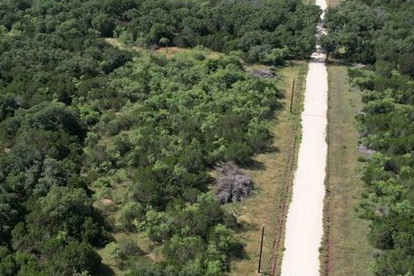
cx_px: 132
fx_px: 564
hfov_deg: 39.8
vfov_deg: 27.5
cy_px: 112
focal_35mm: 49
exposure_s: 1/1500
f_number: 2.8
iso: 100
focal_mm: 8.38
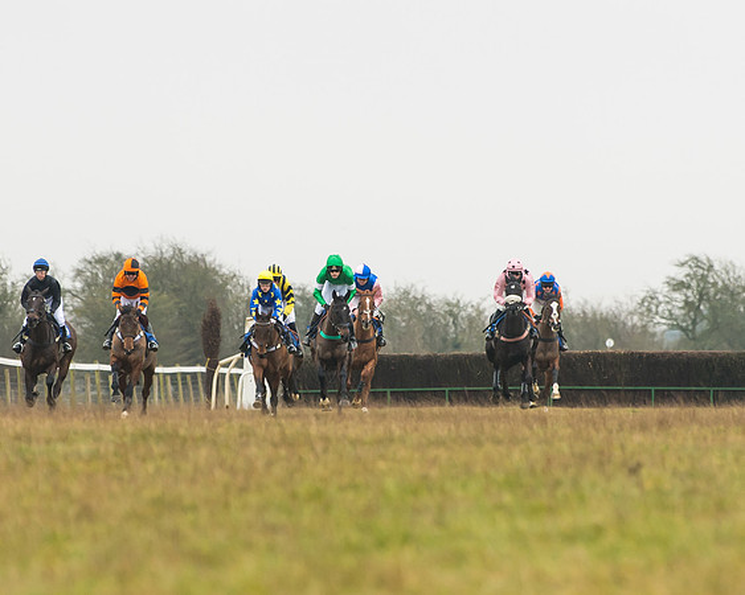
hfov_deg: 4.1
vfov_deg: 3.3
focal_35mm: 476
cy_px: 322
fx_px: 10483
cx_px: 343
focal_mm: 200
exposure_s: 1/800
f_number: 4
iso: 400
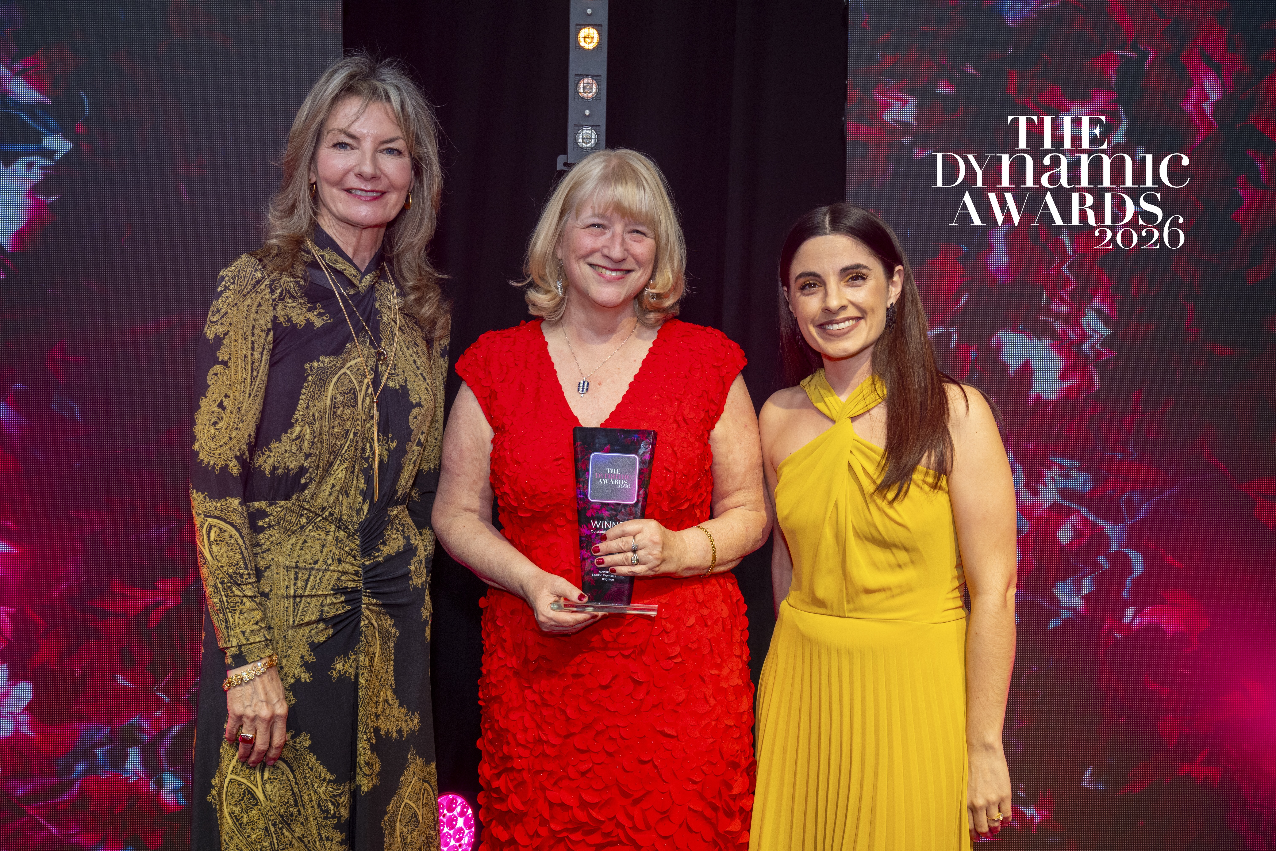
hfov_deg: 53.1
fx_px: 1276
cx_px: 638
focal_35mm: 36
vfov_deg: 36.9
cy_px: 426
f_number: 7.1
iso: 1600
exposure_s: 1/250
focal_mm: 36
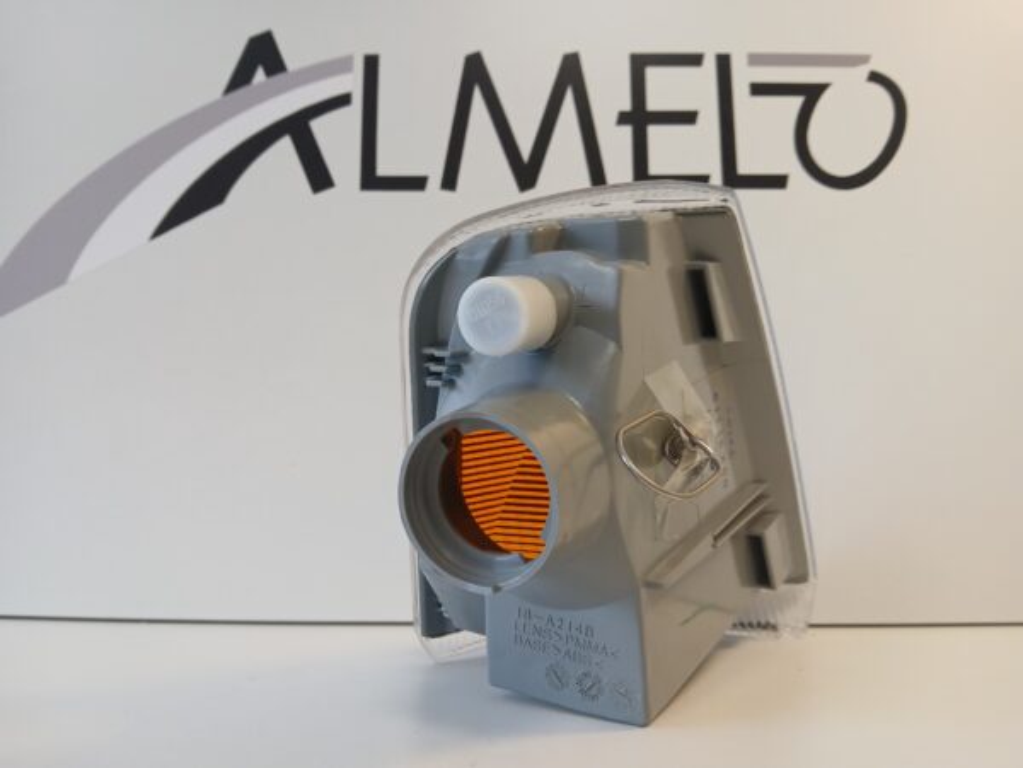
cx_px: 512
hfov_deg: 67.3
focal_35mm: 26
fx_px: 768
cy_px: 384
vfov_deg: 53.1
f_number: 1.8
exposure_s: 1/50
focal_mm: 3.98
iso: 80
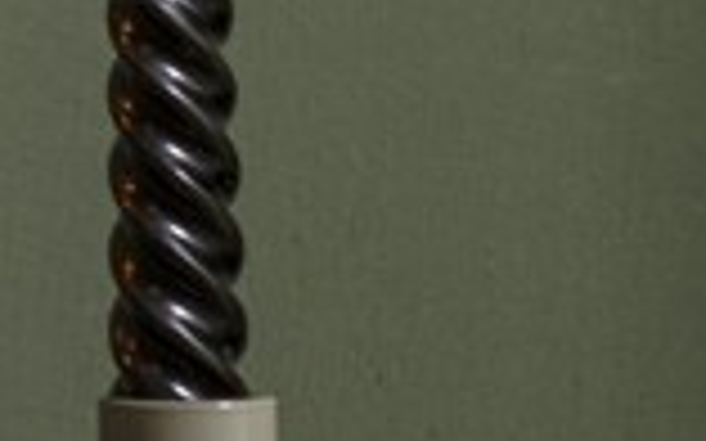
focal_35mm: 1311
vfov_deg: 1.0
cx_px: -456
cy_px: -1170
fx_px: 25216
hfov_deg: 1.6
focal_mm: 135
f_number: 6.3
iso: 160
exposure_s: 1/13
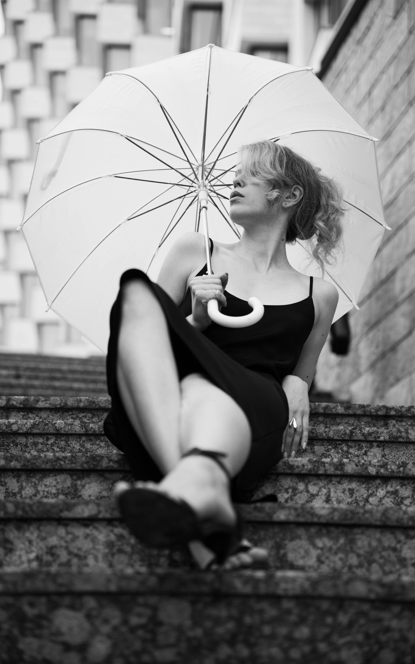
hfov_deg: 18.1
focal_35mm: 72
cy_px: 331
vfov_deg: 28.6
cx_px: 193
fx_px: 1303
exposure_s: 1/640
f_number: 2.8
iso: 1600
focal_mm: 70
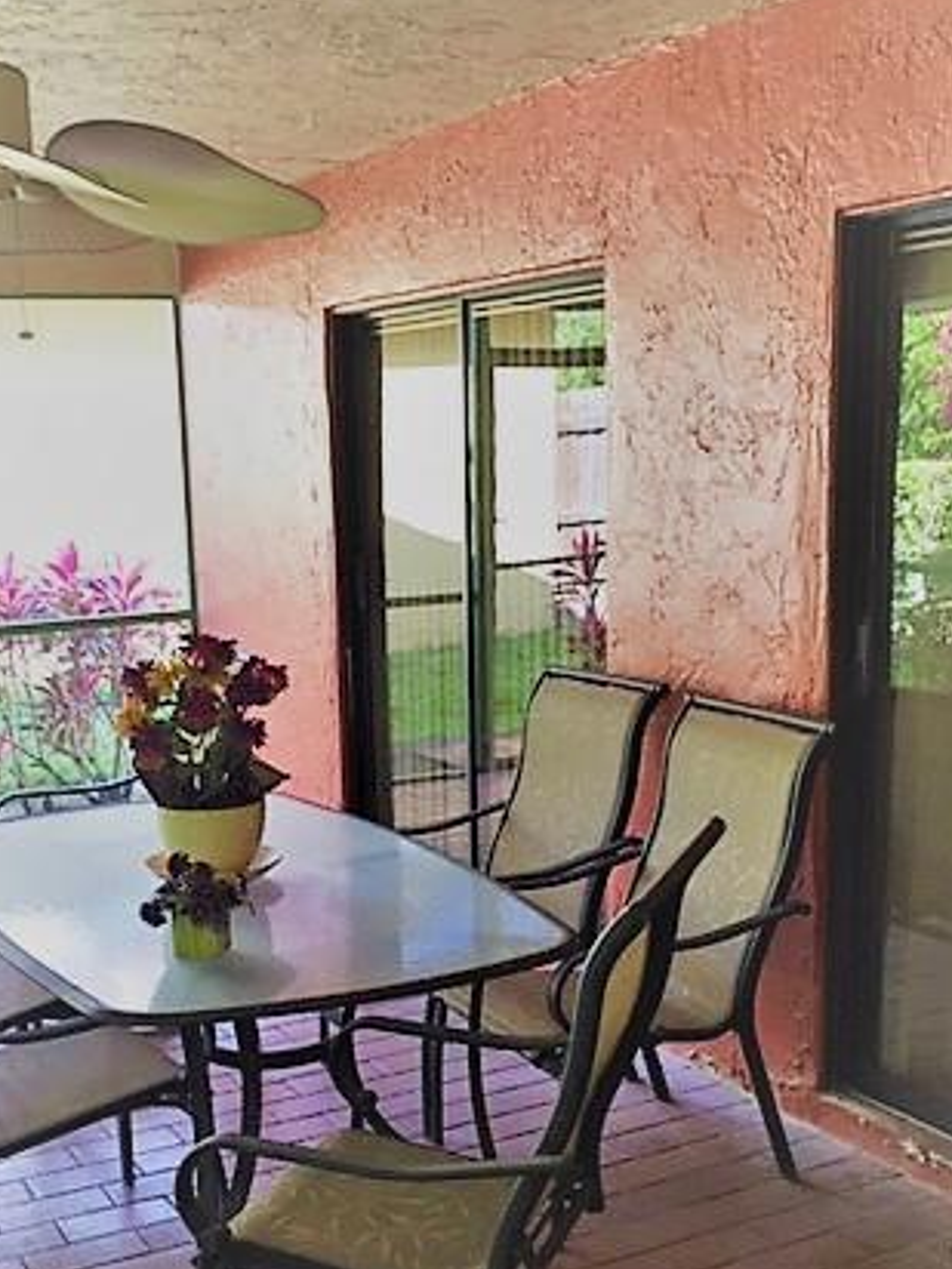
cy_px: 798
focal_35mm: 45
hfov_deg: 32.1
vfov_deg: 41.8
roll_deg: +2.4
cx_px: 419
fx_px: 1650
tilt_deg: -11.1
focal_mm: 4.15
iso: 32
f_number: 2.2
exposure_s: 1/40
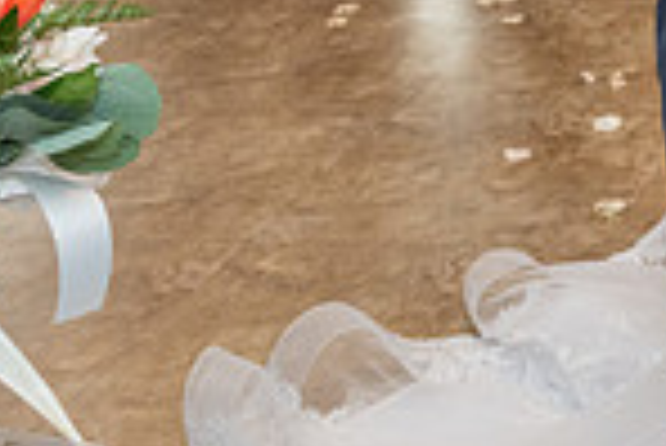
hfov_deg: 16.3
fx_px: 1889
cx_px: 1246
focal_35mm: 102
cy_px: -331
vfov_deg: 12.4
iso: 1250
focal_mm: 26
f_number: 5
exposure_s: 1/200
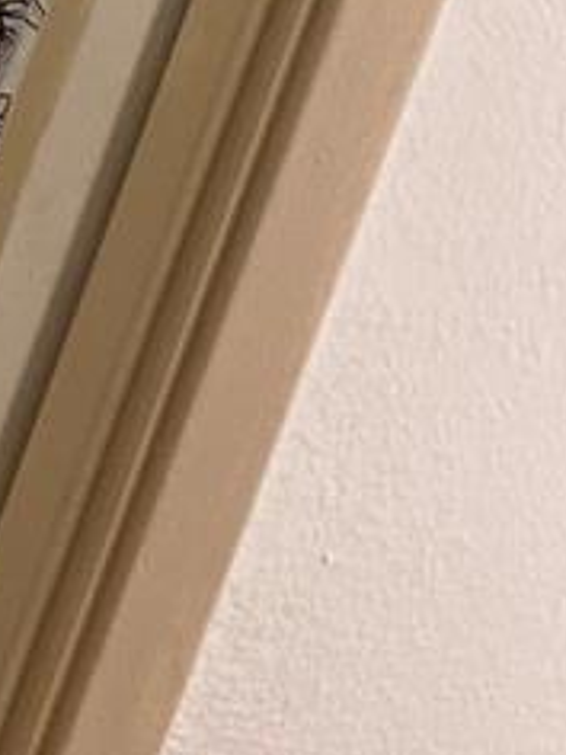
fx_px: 2878
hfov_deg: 10.2
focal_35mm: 132
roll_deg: -18.0
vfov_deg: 12.4
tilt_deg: -4.6
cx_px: -656
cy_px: -937
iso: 100
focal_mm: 4.25
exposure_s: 1/120
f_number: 1.8
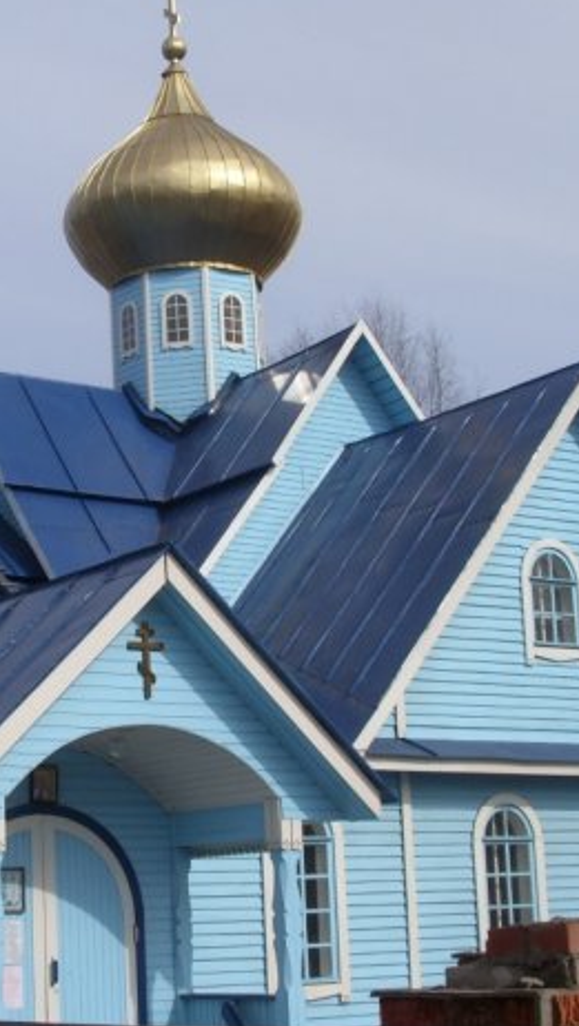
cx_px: 13
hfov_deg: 17.6
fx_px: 1826
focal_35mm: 67
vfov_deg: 31.4
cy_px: 454
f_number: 4.9
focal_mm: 6.3
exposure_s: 1/620
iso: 50
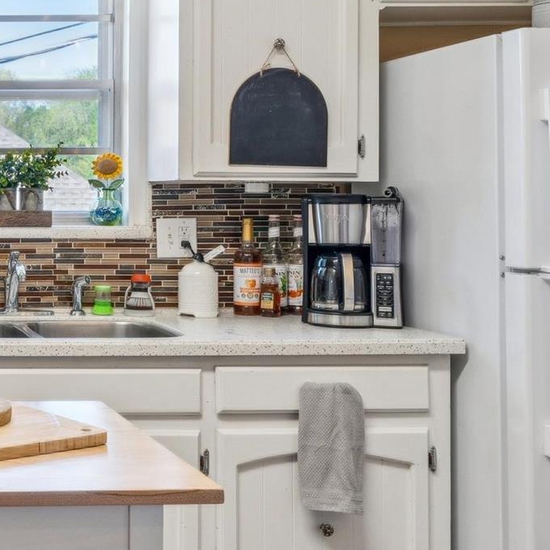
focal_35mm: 54
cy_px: 175
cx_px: -145
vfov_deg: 31.3
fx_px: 971
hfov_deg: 27.1
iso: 400
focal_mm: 14
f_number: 13
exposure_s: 1/8
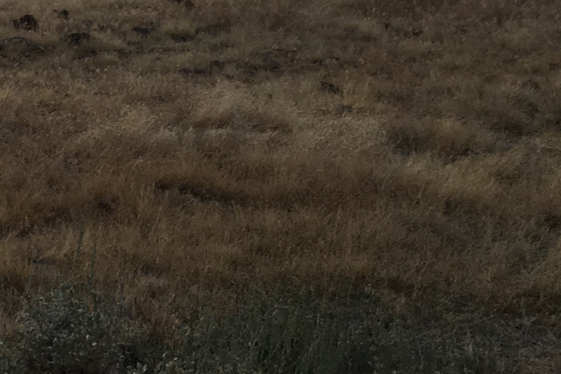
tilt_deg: -1.4
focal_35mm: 98
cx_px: -166
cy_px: -189
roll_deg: -0.2
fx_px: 1527
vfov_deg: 13.2
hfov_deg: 19.3
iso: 25
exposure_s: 1/60
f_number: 2.2
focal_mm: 4.15
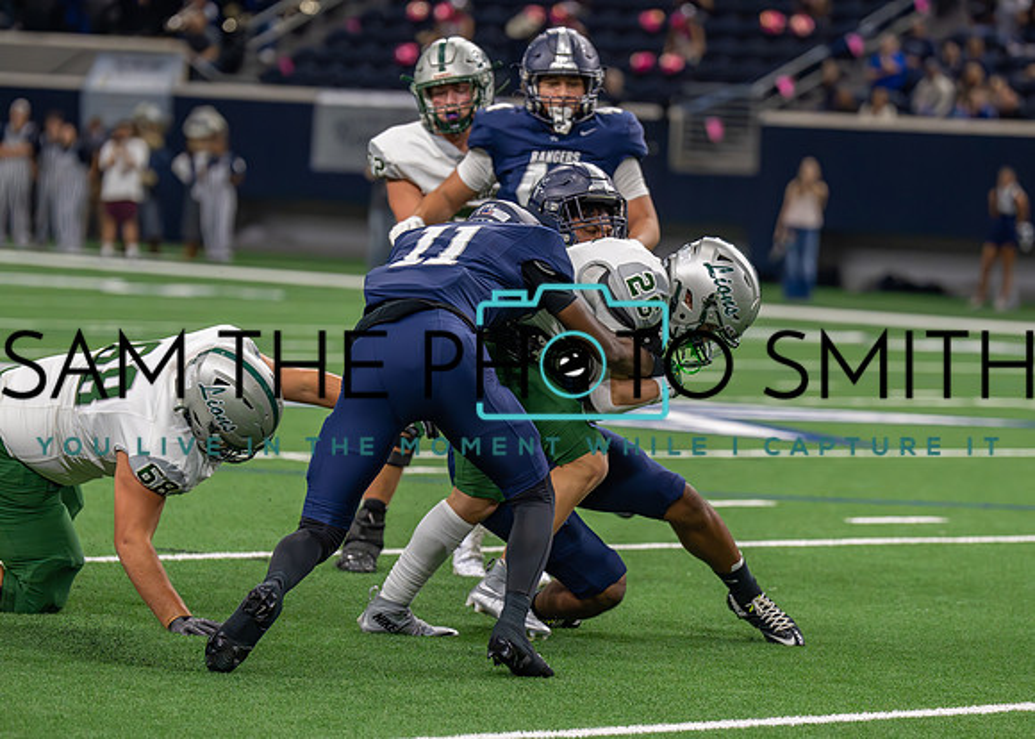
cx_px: 562
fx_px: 6076
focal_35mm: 207
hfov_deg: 9.7
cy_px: 397
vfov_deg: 7.0
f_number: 2.8
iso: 4000
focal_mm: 144
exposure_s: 1/1600
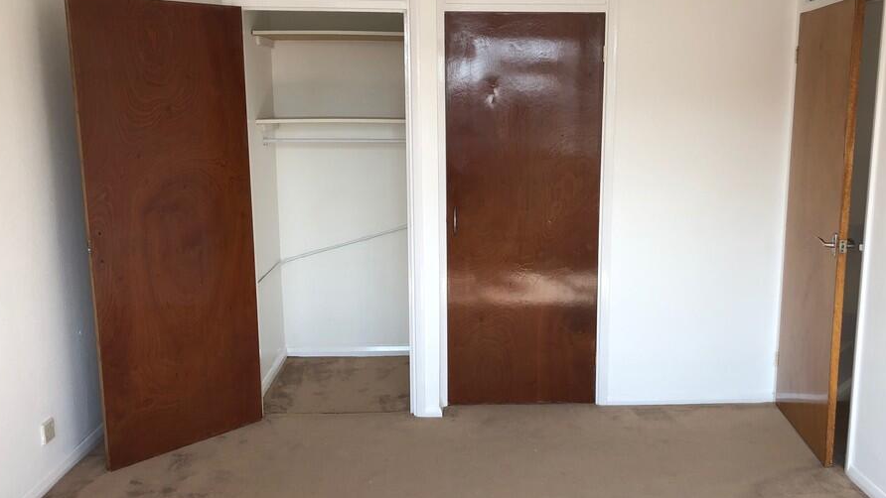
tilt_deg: -10.9
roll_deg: +0.7
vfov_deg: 33.7
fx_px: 822
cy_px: 254
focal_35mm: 35
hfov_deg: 56.5
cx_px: 494
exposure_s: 1/146
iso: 20
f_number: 1.8
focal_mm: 3.99
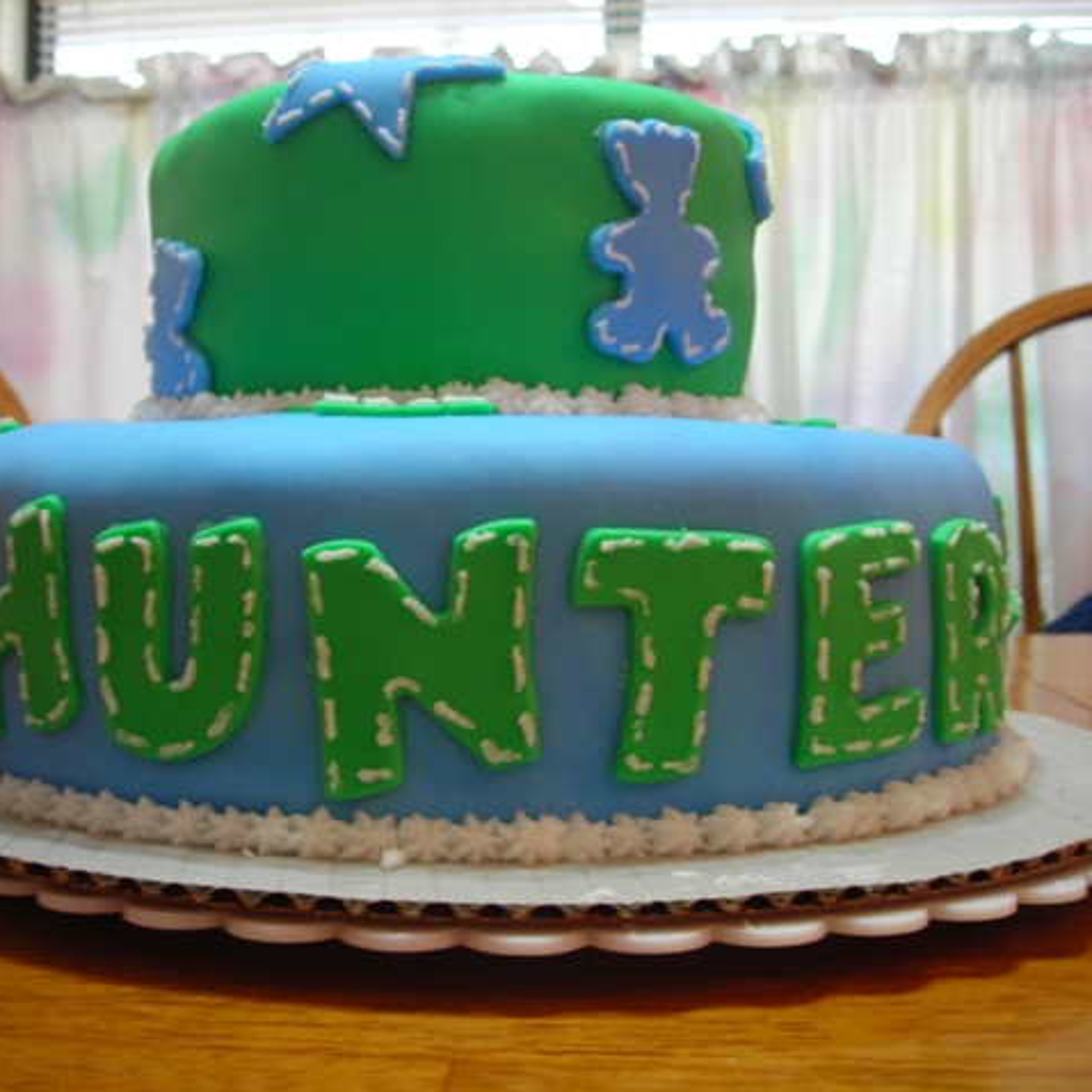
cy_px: 546
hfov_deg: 37.4
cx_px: 434
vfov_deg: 37.6
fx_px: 1606
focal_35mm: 45
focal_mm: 6.3
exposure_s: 1/4
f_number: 3.2
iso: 68
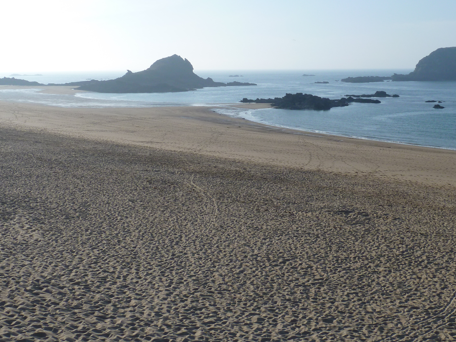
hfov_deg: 37.9
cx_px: 293
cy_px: 124
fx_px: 659
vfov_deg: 29.0
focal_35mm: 50
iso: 80
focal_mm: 5.7
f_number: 5.6
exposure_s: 1/500
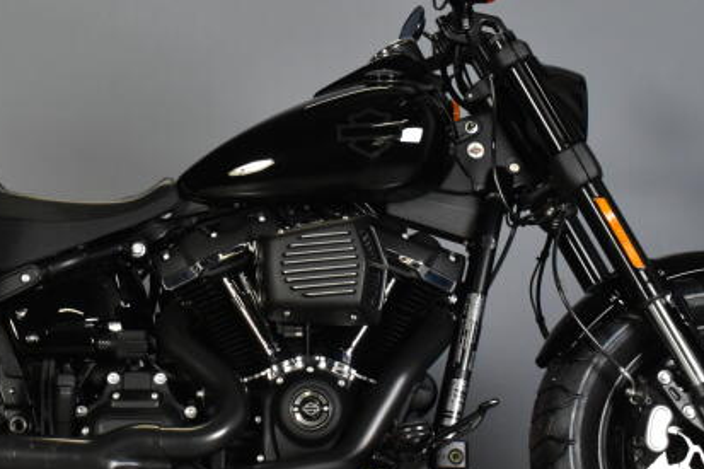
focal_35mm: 93
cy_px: 221
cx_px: 247
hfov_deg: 21.8
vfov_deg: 14.7
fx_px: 1818
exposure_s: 1/125
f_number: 7.1
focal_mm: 32
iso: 3200
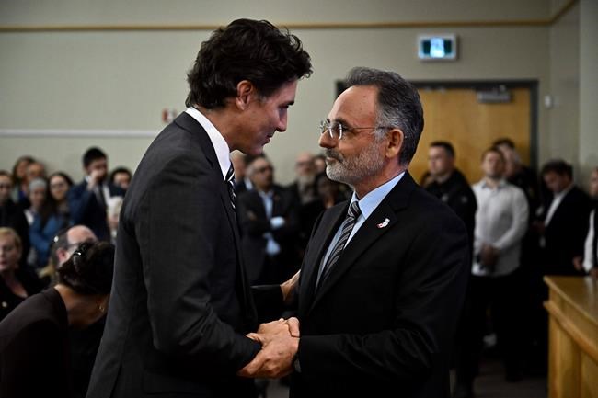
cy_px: 199
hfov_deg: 31.4
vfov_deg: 21.2
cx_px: 299
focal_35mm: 64
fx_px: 1063
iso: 8000
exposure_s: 1/200
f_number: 3.2
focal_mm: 64
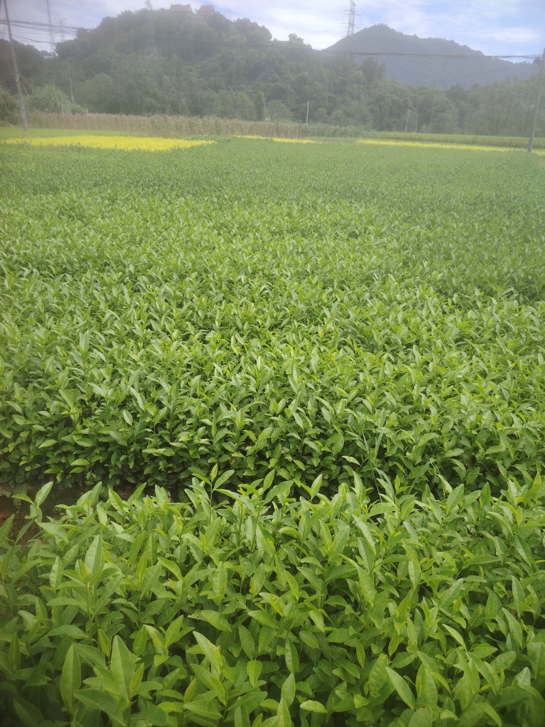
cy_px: 364
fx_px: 504
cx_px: 272
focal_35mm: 24
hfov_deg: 56.8
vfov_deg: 71.6
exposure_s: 1/351
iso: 100
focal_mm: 5.25
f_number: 1.75
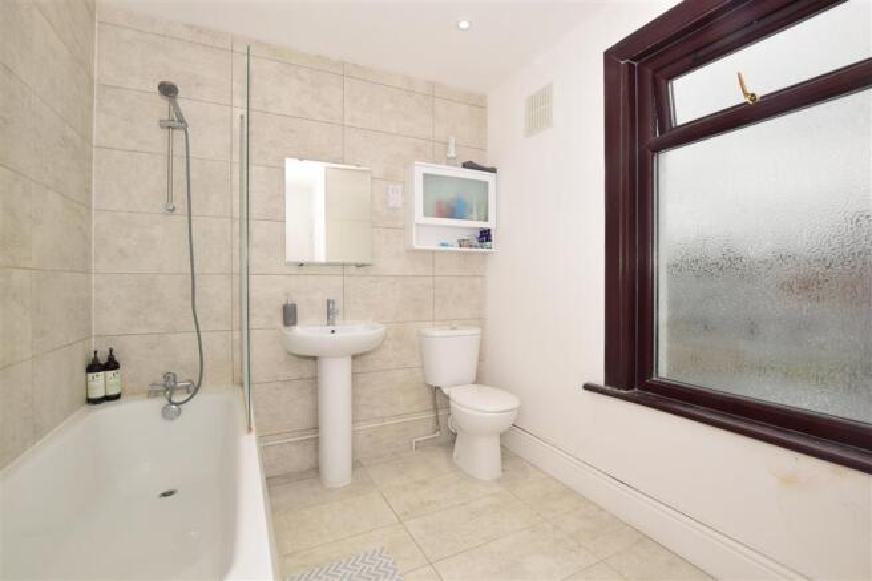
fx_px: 363
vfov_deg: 77.3
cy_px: 290
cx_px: 436
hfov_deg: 100.4
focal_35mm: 15
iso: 400
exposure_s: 1/100
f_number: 7.1
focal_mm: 10
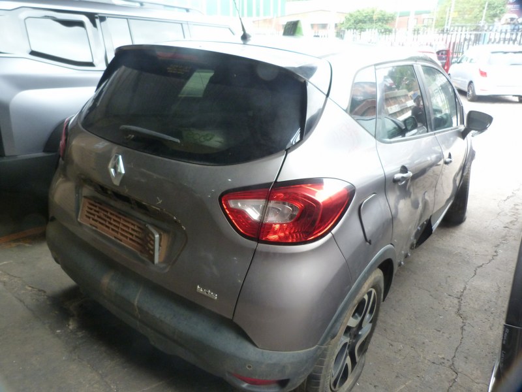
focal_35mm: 25
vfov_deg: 54.9
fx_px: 377
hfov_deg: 69.4
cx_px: 261
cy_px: 196
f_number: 2.8
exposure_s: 1/60
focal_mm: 4.5
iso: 250
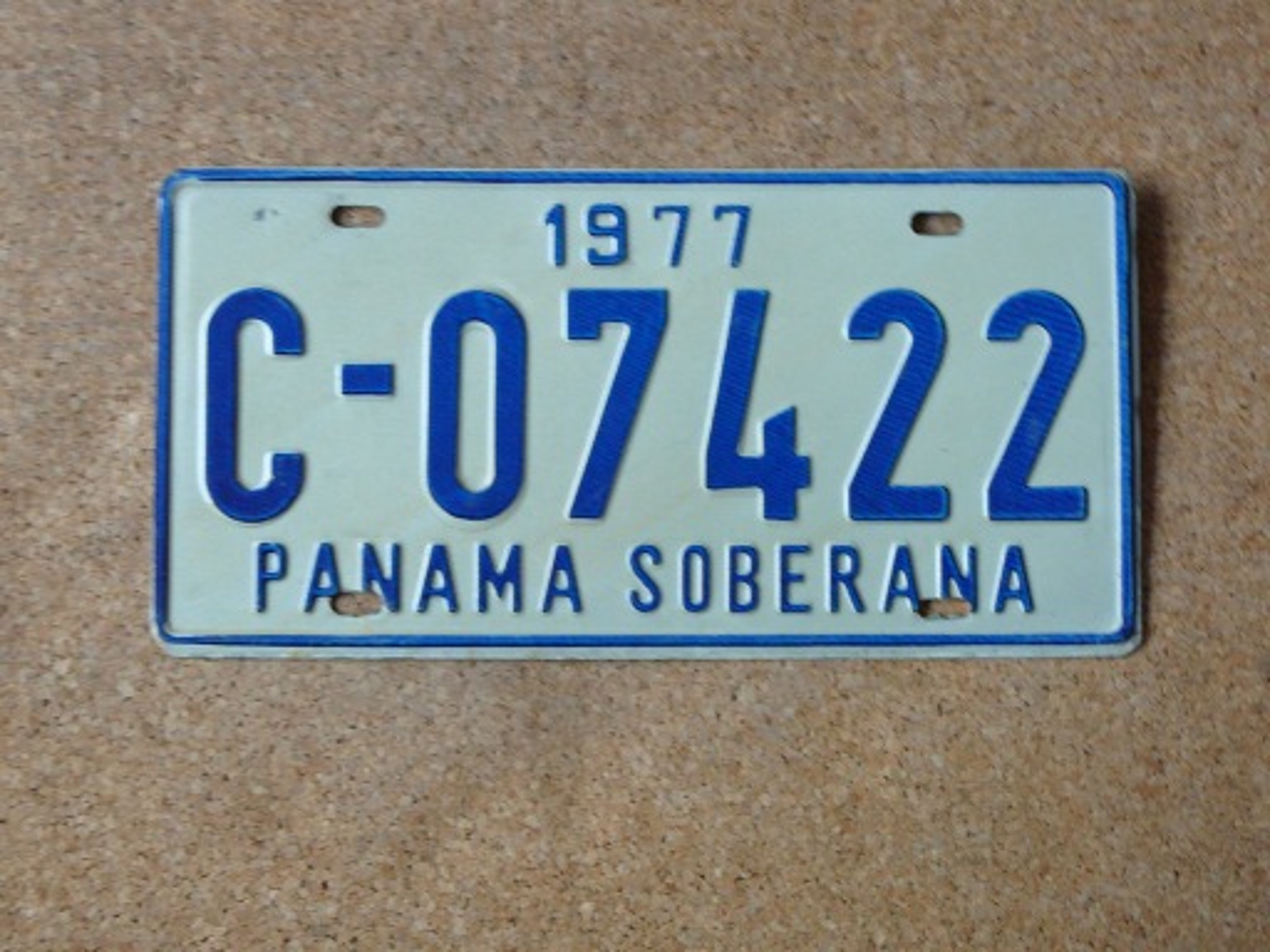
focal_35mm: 45
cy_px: 476
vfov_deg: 32.2
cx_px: 635
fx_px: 1651
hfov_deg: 42.1
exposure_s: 1/20
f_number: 3.2
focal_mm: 6.7
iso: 200
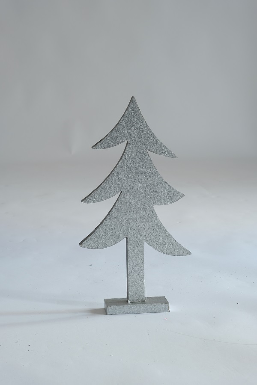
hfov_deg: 16.5
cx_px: 128
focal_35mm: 83
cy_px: 192
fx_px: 889
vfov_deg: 24.5
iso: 200
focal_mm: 55
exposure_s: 1.3
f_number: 13
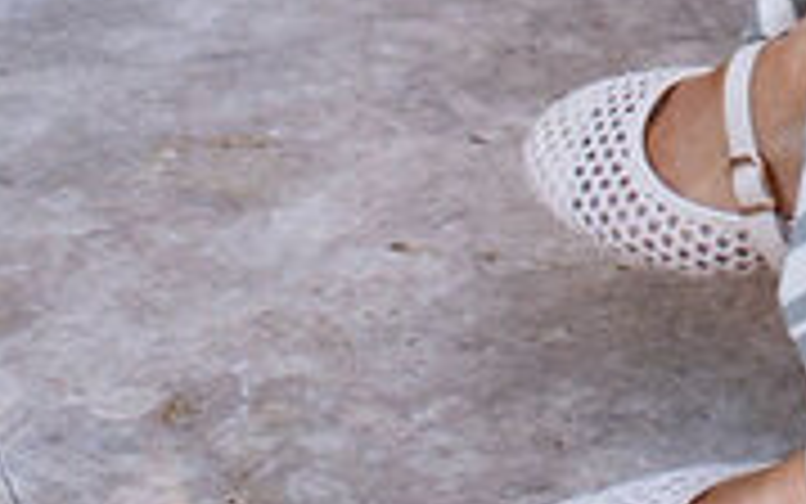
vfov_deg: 5.1
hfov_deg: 8.4
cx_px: 1508
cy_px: -1206
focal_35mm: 239
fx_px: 5252
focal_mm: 35
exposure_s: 1/250
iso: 160
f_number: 3.2
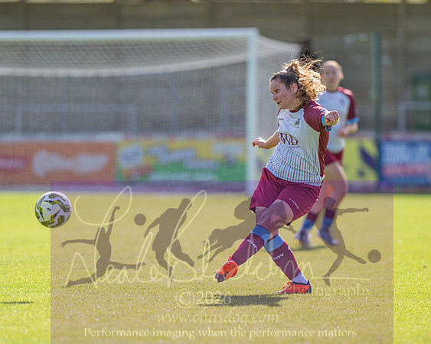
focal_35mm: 422
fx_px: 5377
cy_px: 163
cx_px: 233
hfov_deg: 4.6
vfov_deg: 3.7
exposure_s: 1/3200
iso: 200
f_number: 2.8
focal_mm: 300
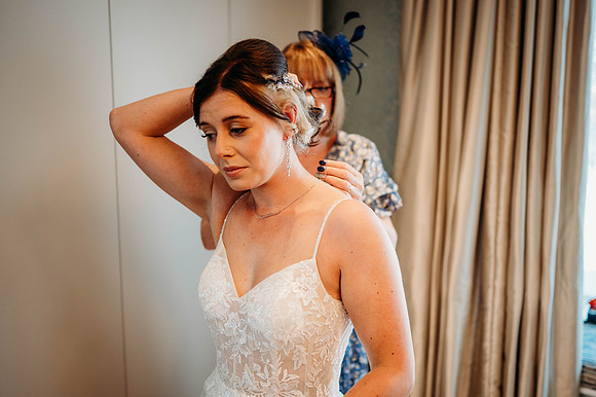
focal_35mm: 35
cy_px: 198
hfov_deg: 54.5
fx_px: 579
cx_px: 298
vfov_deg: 37.8
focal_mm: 35
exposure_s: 1/200
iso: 450
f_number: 1.8
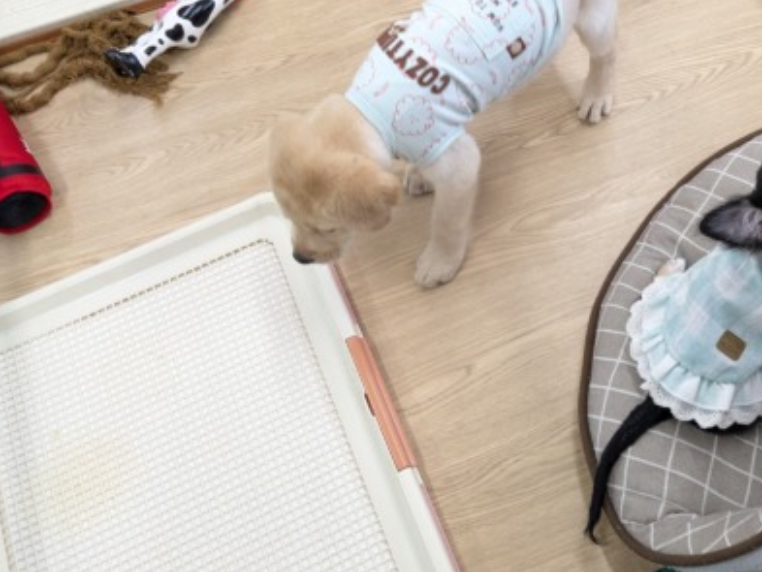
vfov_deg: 32.3
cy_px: 143
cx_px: 510
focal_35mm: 44
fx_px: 969
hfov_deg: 42.3
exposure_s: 1/99.9
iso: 148
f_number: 1.73
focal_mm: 4.38
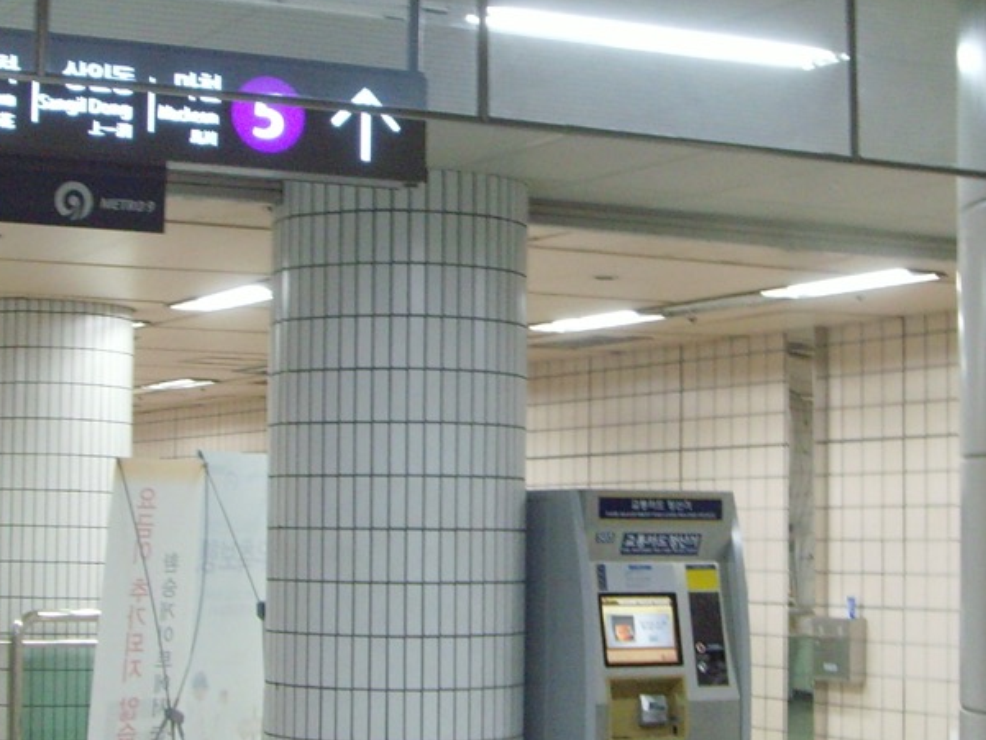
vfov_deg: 17.8
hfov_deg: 23.6
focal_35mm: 83
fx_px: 2365
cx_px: 474
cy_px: 386
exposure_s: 1/15
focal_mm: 6.6
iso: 200
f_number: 3.5
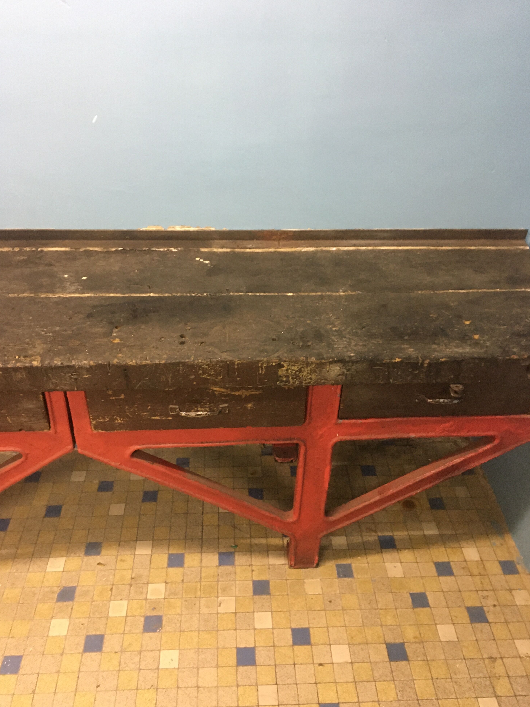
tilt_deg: -36.0
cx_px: 264
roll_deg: -1.1
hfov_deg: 46.8
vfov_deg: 60.0
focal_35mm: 30
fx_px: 613
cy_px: 365
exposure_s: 1/20
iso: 200
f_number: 2.2
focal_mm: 4.15
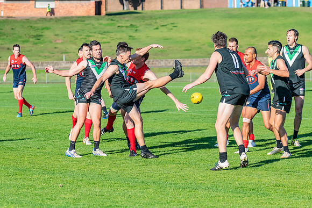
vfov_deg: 8.1
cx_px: 156
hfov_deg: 12.1
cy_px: 104
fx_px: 1474
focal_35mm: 170
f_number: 8
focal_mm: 170
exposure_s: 1/1600
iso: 800
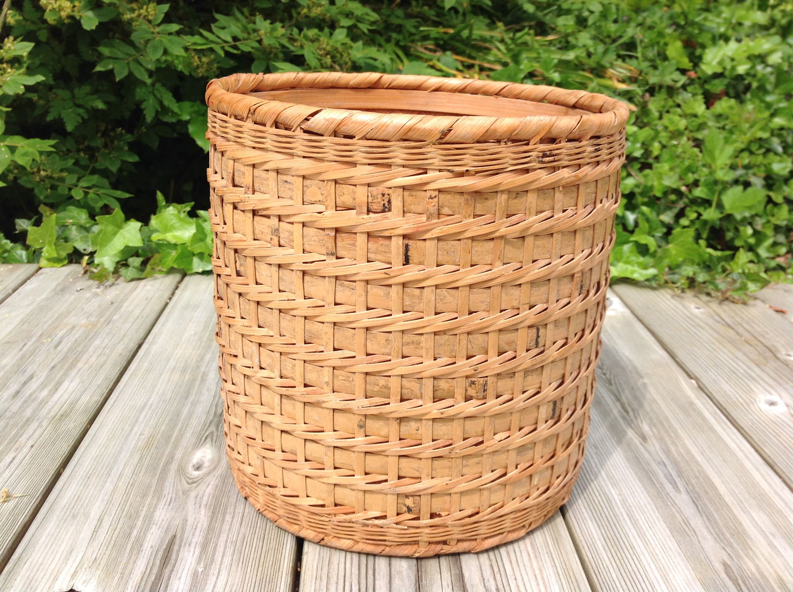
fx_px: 801
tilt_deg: -19.8
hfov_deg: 52.7
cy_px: 296
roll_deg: -2.7
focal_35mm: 35
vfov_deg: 40.6
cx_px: 396
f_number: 2.4
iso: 50
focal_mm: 4.28
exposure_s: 1/775
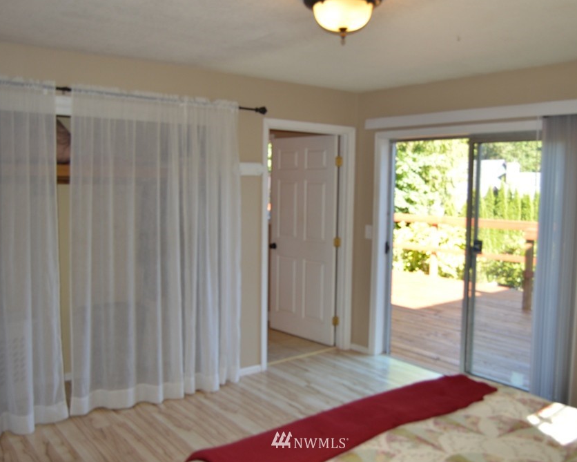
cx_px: 310
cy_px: 231
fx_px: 529
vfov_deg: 47.1
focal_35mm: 31
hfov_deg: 57.1
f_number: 4
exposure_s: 1/125
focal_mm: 18
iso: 200
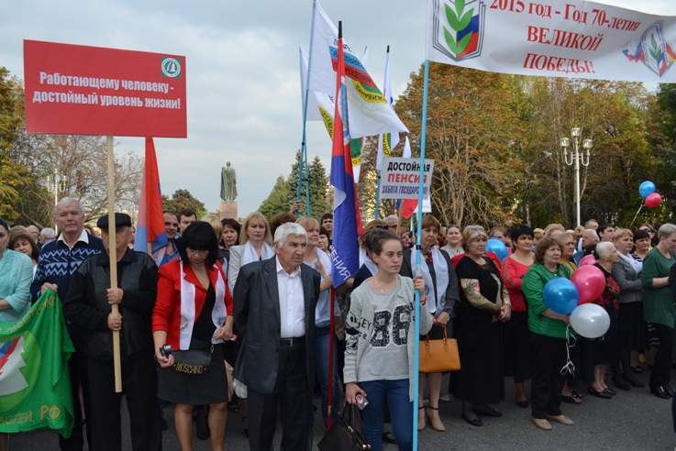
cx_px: 338
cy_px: 226
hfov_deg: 67.4
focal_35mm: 27
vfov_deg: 48.0
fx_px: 507
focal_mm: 18
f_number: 5.6
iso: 100
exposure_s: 1/125
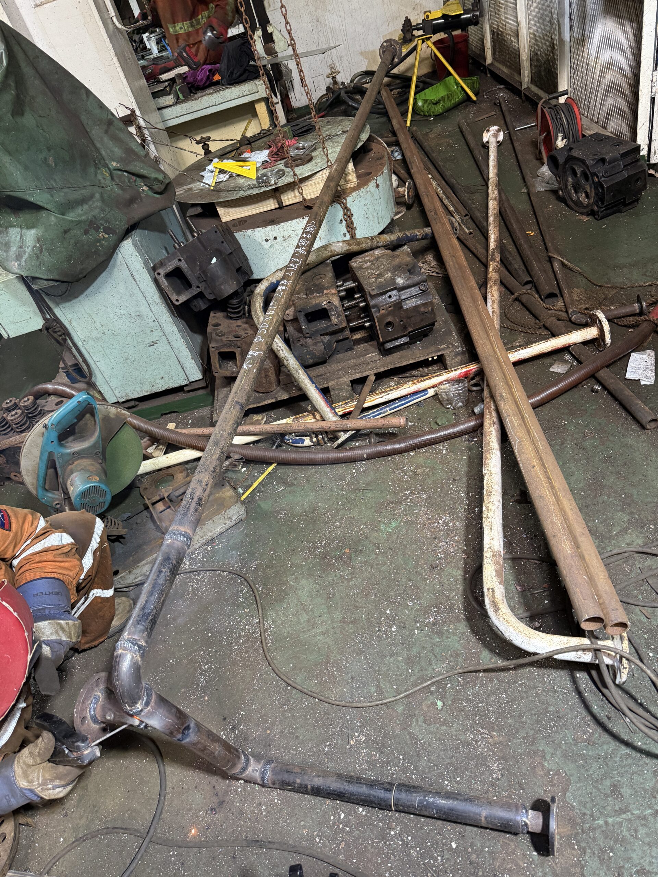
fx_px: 608
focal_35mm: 24
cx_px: 329
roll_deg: +18.8
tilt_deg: -39.2
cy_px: 438
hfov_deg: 56.8
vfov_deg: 71.6
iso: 400
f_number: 1.78
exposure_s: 1/120
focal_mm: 6.76
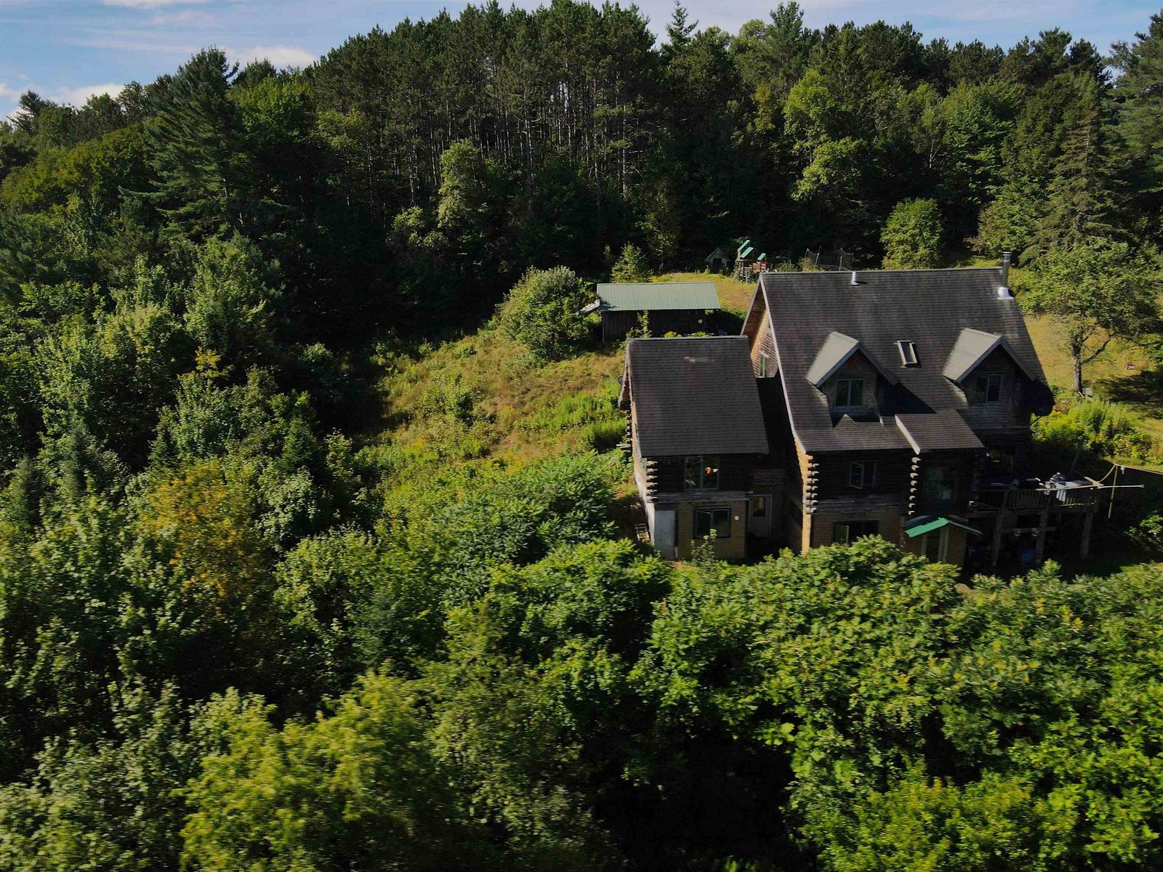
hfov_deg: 71.6
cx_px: 582
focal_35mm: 24
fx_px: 806
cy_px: 436
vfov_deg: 56.8
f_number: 2.8
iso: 100
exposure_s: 1/100
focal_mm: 4.5
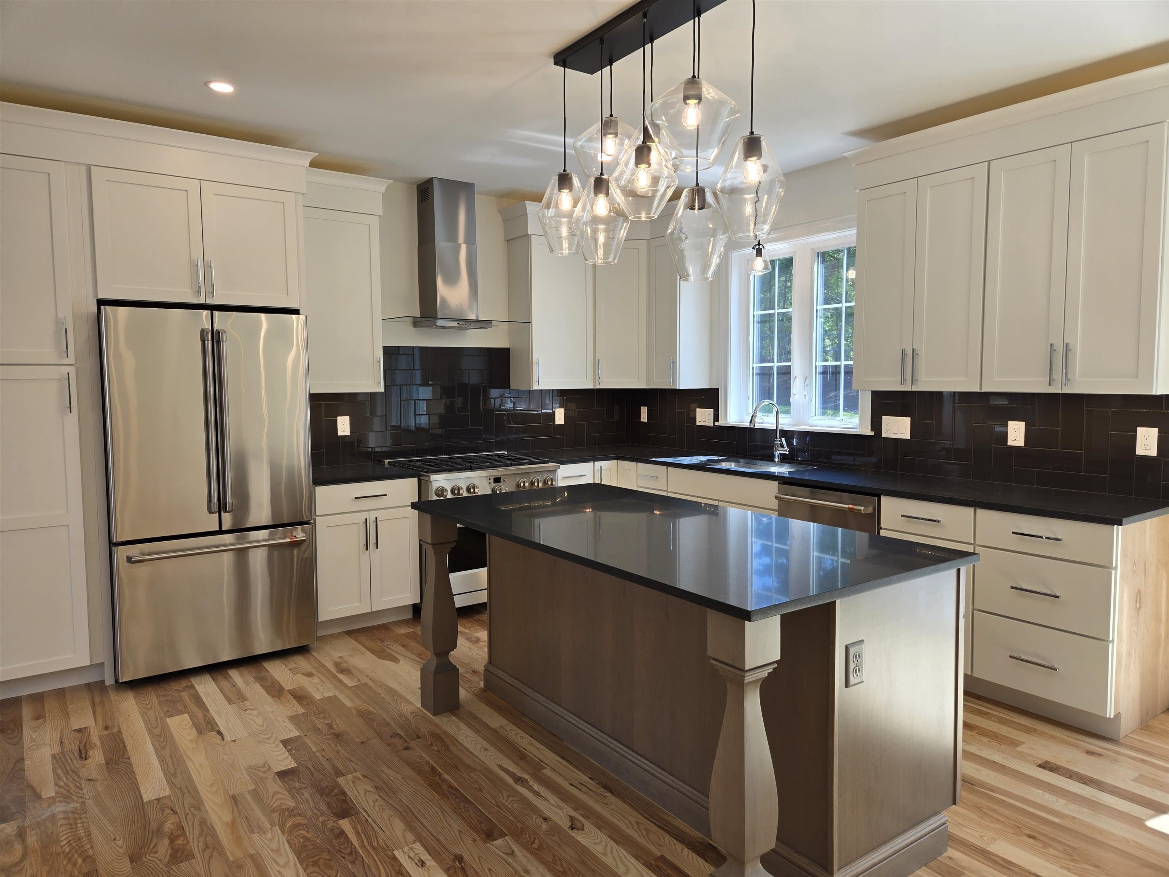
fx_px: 777
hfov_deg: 73.9
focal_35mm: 23
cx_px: 584
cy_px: 438
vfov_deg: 58.9
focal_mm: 5.4
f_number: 1.8
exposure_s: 1/120
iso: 32
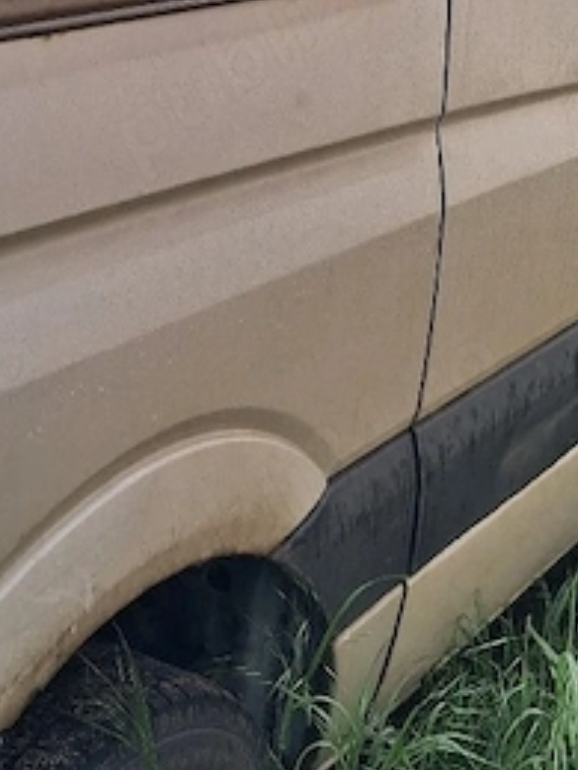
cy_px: 89
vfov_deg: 23.0
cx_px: 424
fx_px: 1848
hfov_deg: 17.7
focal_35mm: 83
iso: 20
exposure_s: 1/263
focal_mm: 4
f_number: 1.8
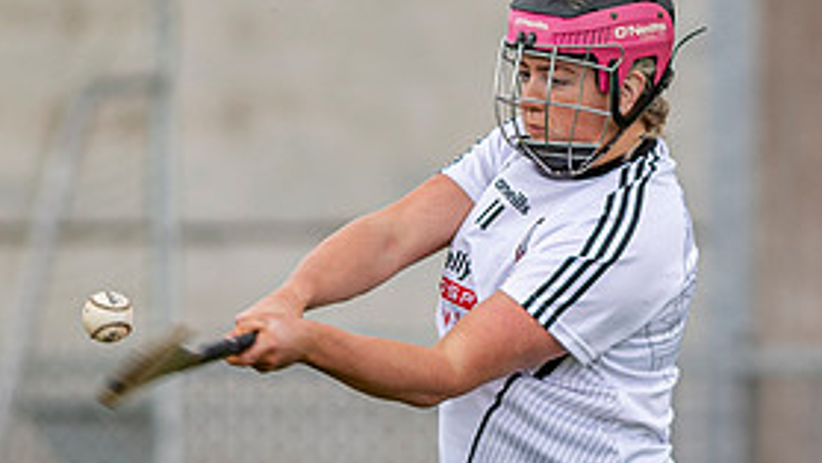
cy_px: 431
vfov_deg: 0.7
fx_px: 37973
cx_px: 639
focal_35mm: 1742
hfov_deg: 1.2
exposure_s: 1/1000
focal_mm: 300
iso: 100
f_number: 2.8
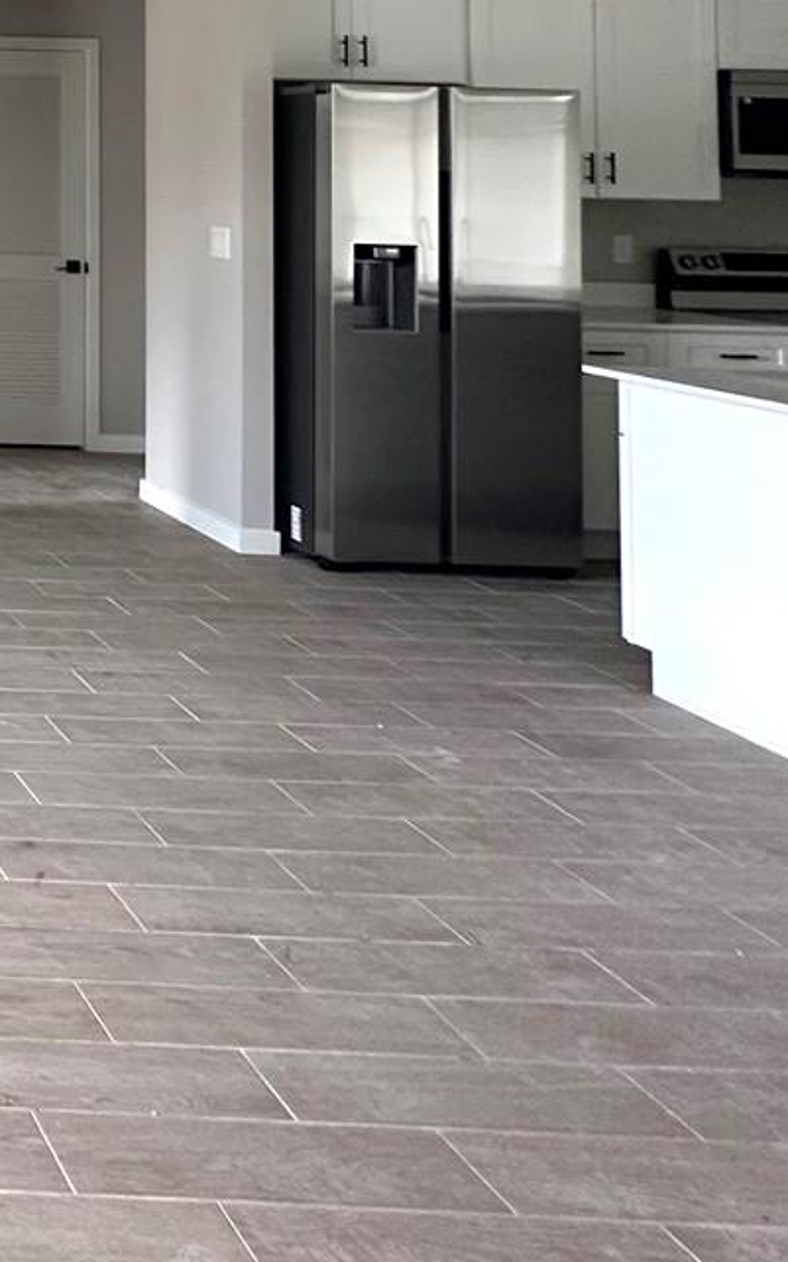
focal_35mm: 37
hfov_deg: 23.8
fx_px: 1272
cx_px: -507
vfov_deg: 46.8
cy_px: 96
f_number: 2.2
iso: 250
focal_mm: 2.22
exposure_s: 1/99
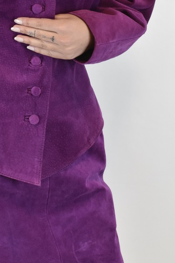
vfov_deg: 22.6
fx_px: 649
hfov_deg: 15.1
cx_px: 4
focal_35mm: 89
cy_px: 52
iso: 1600
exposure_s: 1/25
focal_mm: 30
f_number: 16
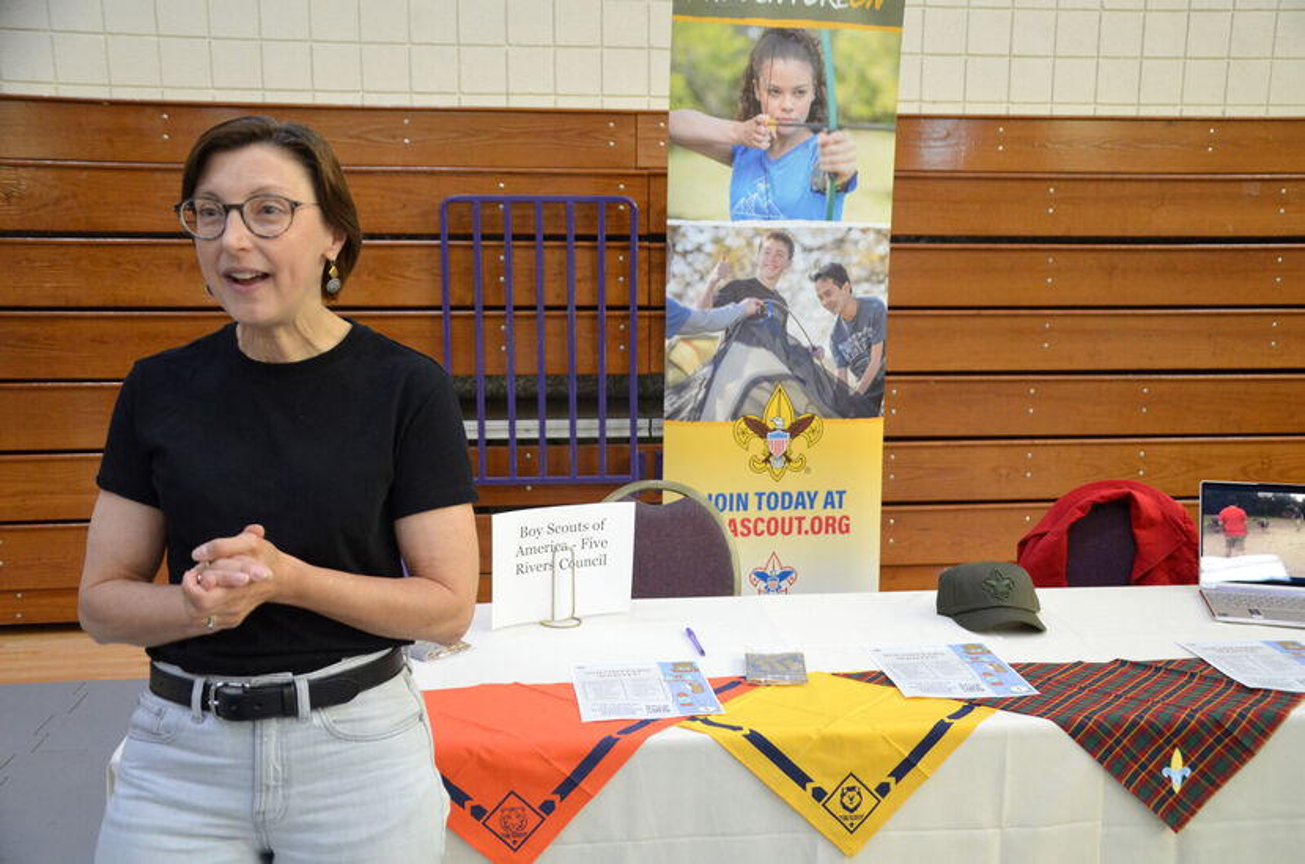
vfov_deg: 35.3
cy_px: 432
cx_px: 652
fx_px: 1357
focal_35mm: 38
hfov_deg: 51.4
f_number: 4.5
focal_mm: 25
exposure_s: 1/80
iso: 1000
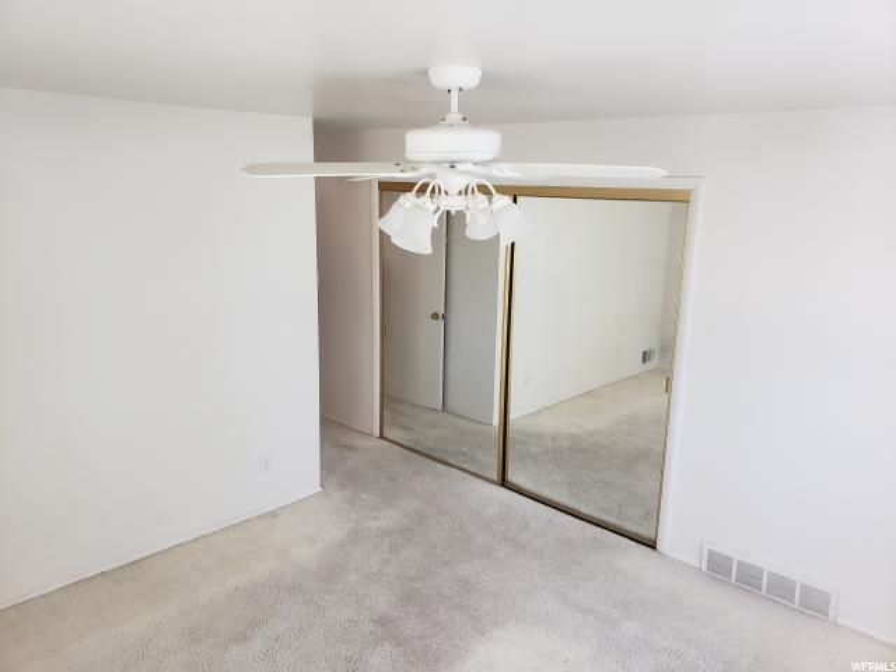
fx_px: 673
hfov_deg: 67.3
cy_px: 336
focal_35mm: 26
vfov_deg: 53.1
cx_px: 448
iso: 250
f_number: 2.4
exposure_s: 1/60
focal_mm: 4.3
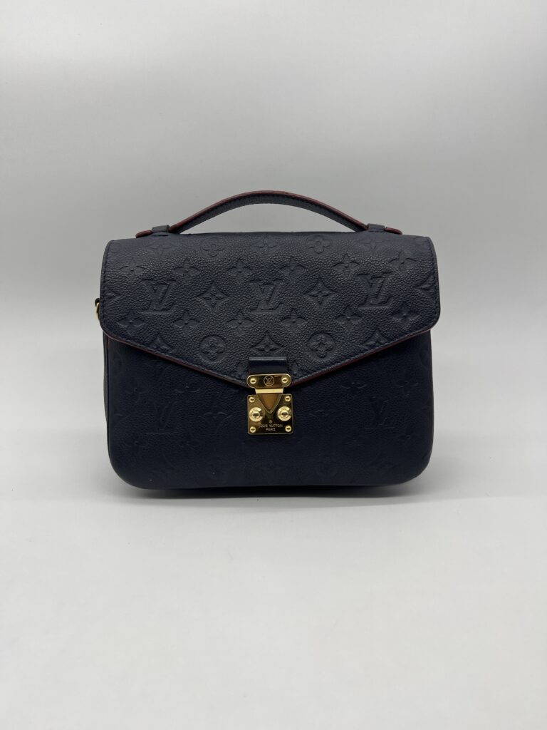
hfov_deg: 53.1
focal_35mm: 26
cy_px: 365
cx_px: 274
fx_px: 548
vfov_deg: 67.3
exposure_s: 1/251
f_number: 1.5
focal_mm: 5.7
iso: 40
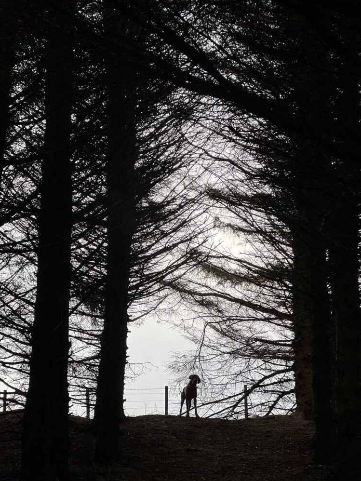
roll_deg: +0.5
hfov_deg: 18.7
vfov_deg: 24.7
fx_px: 1098
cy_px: 237
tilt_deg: +20.4
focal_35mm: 79
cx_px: 180
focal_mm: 9
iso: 32
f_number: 2.8
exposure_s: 1/121
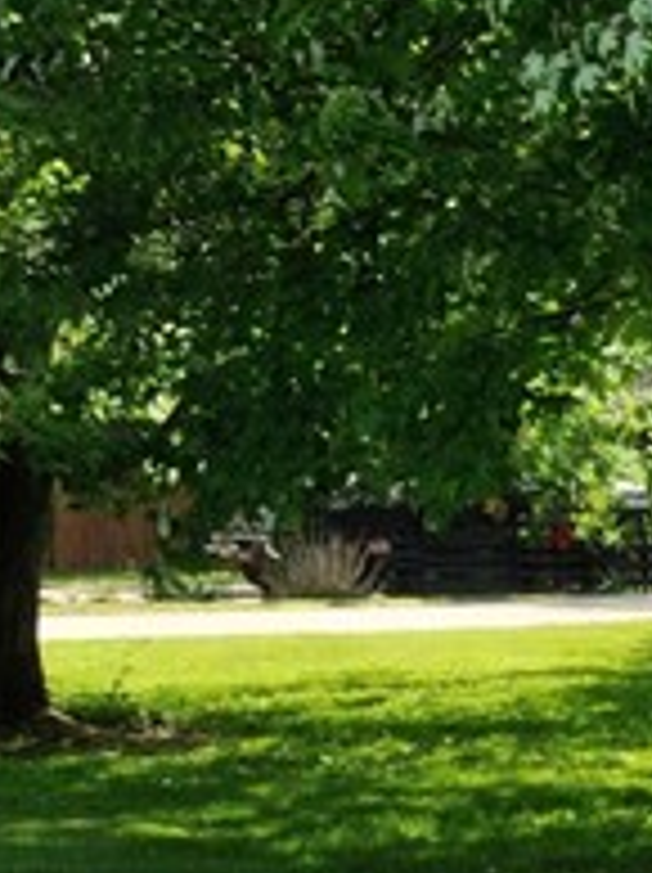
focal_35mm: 178
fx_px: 4480
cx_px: 2028
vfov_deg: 11.1
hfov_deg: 7.3
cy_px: 338
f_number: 8
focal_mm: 22
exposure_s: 1/250
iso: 400
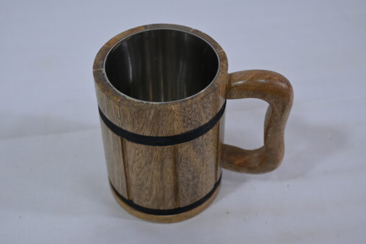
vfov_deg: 31.1
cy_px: 122
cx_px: 183
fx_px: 437
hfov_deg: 45.5
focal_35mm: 43
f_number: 8
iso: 500
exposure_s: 1/125
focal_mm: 43
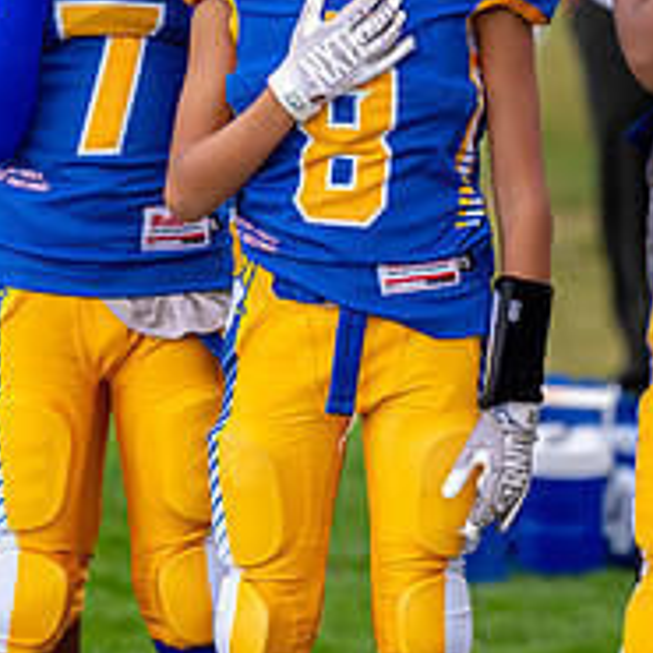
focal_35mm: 395
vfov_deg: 4.4
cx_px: 386
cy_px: 207
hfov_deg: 4.4
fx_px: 8430
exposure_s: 1/1250
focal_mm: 130
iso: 500
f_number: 2.8
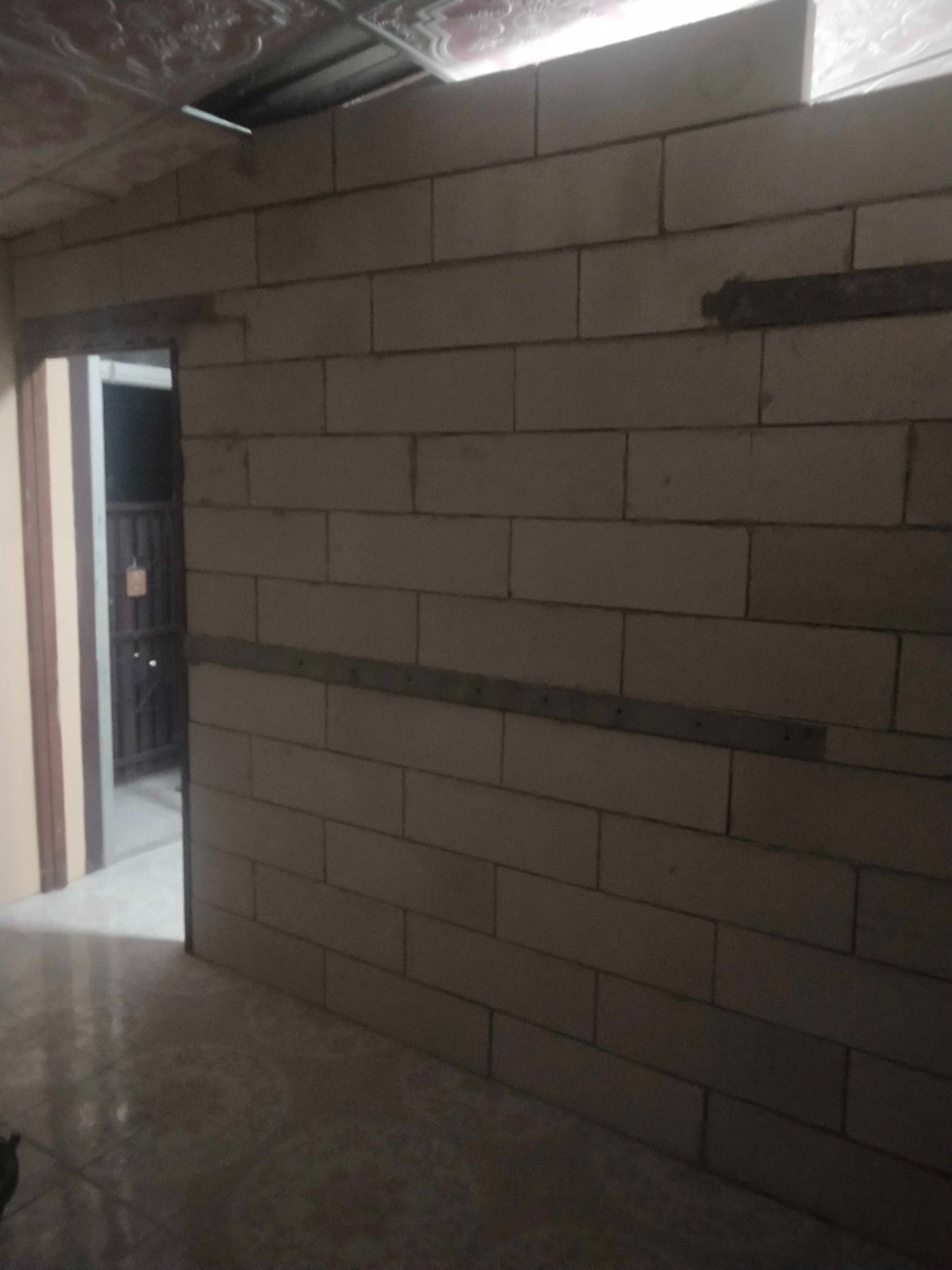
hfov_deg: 46.8
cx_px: 476
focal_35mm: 30
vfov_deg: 60.0
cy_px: 635
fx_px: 1100
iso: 1355
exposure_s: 1/16.7
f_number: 1.8
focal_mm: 3.95
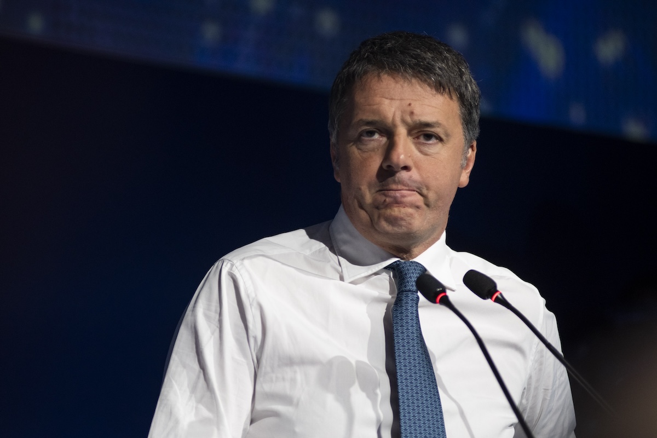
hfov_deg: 6.9
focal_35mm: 300
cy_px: 219
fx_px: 5475
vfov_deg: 4.6
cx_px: 328
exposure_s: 1/320
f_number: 2.8
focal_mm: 200
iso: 1250
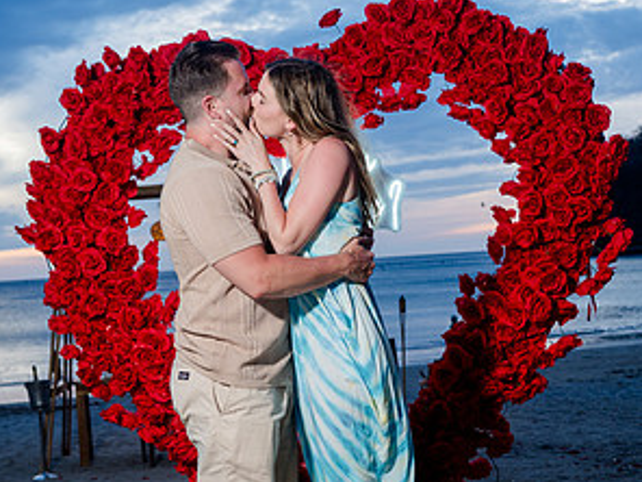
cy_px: 343
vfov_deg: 25.4
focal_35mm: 57
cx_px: 319
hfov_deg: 33.8
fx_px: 1057
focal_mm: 39
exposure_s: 1/160
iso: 400
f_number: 4
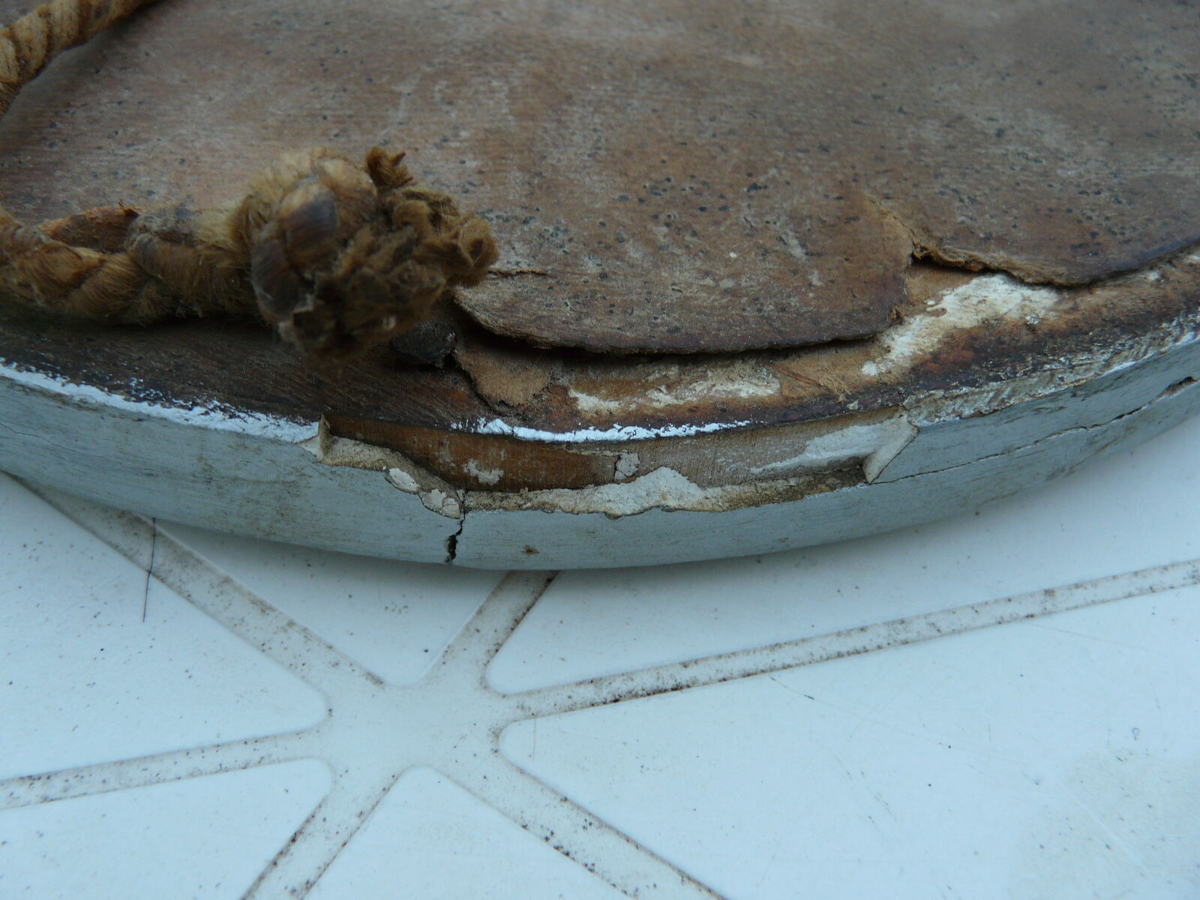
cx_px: 600
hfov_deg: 63.4
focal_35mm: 28
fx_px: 971
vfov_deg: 49.7
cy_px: 450
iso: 100
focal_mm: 4.6
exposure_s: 1/50
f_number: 2.8
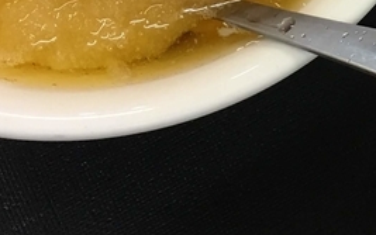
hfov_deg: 16.7
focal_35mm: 118
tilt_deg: -63.4
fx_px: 1209
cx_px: 487
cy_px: -96
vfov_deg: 10.8
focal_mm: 4.15
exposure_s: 1/15
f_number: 2.2
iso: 50
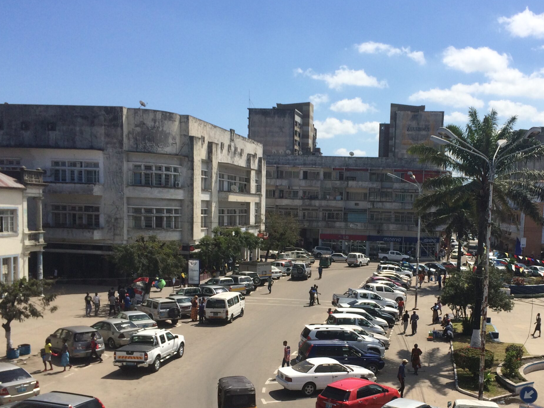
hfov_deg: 46.2
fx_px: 629
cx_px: 352
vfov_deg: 35.6
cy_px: 269
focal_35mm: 40
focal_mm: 4.15
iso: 32
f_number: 2.2
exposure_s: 1/3425
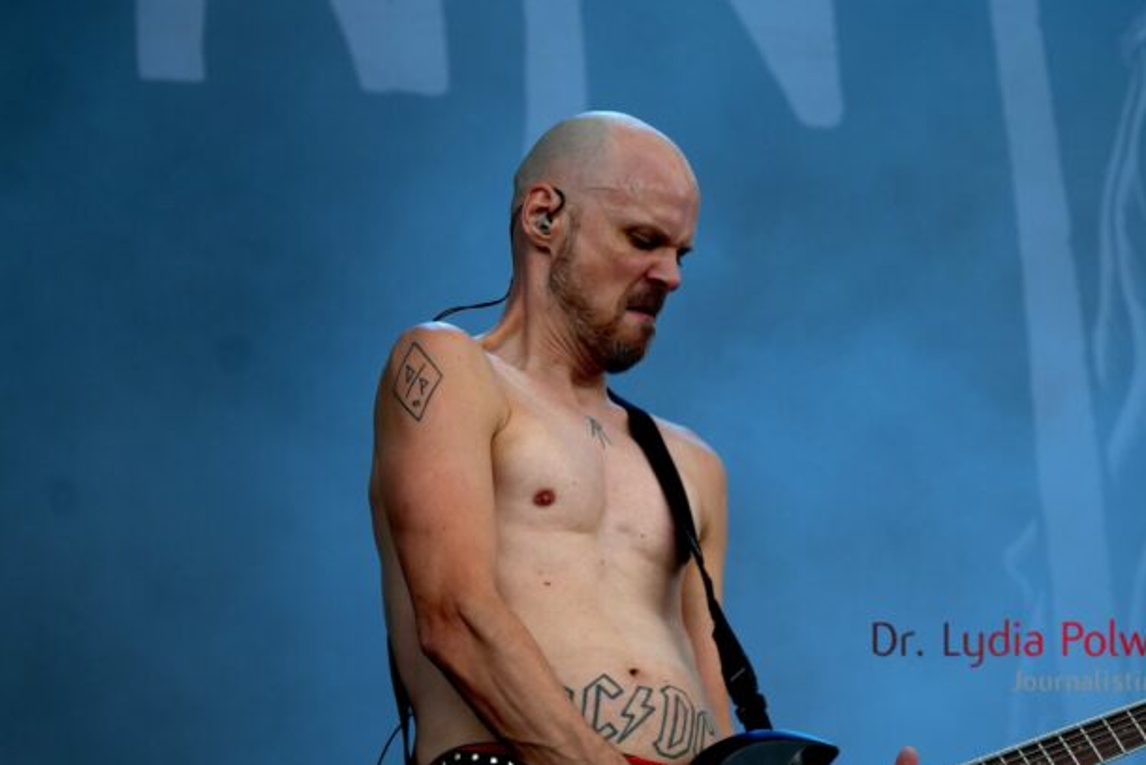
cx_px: 716
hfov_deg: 11.1
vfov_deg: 7.4
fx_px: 5890
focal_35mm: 185
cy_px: 355
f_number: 5.6
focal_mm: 98
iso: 200
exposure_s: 1/160
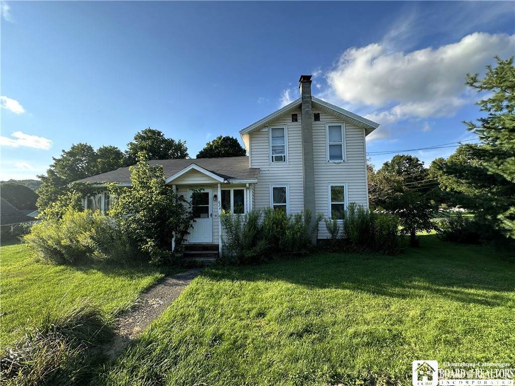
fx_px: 208
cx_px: 258
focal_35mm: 14
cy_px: 193
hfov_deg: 102.1
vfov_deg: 85.7
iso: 40
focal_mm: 2.22
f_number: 2.2
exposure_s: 1/535
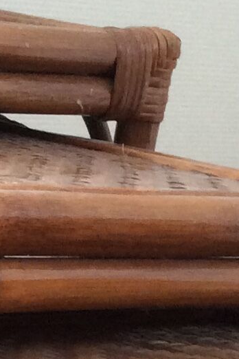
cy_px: 600
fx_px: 1643
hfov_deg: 8.1
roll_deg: -5.8
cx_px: -139
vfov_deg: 11.7
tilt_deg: -19.5
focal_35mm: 165
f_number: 2.4
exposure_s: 1/25
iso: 125
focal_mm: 3.3
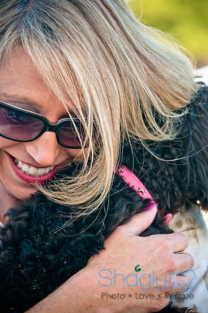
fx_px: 1759
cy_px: 156
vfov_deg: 10.2
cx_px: 104
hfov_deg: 6.8
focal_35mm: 202
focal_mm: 135
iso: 400
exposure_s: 1/250
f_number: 5.6
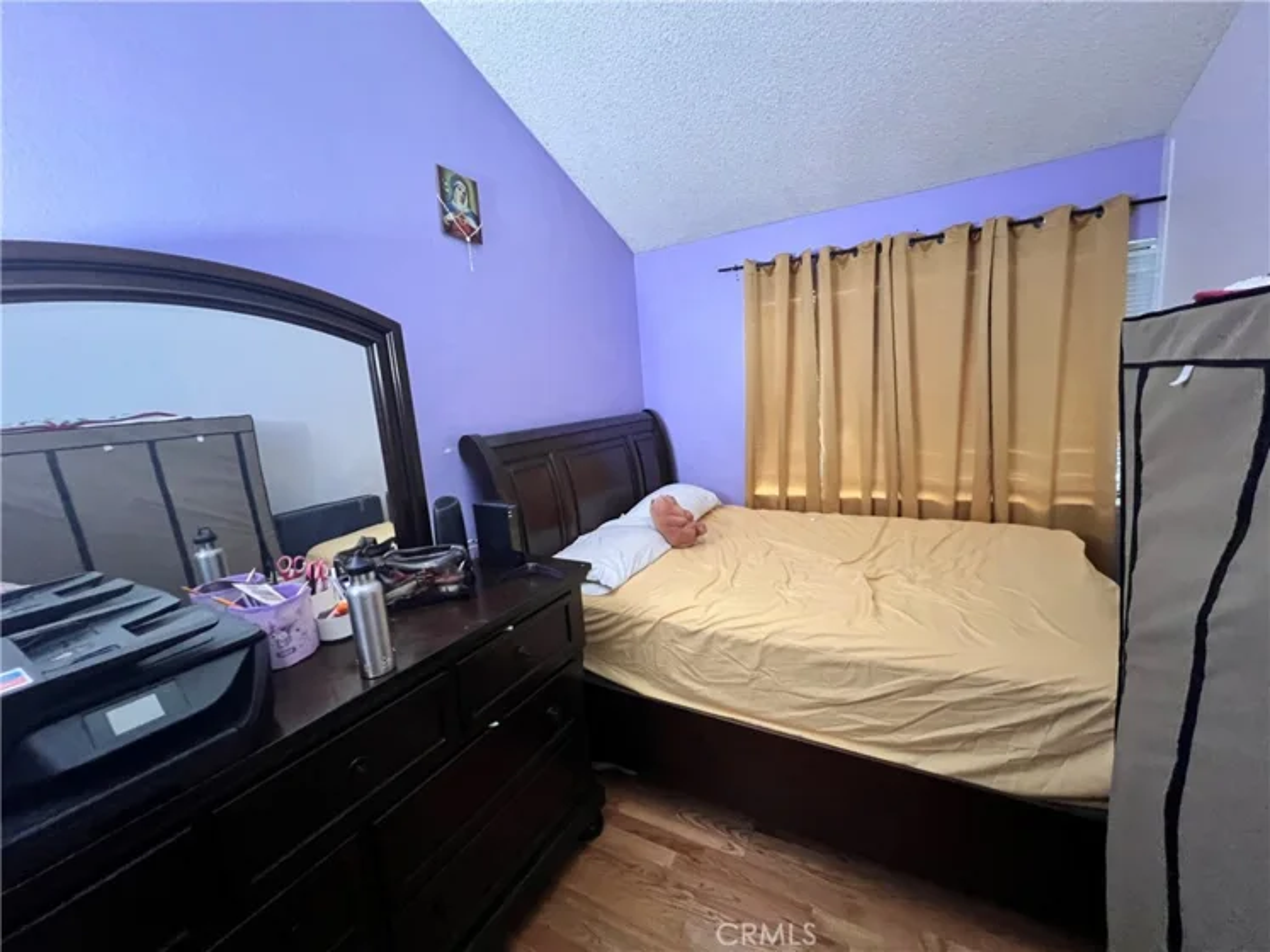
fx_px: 477
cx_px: 635
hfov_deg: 106.2
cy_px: 476
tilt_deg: -9.5
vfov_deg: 89.9
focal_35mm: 13
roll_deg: +4.0
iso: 800
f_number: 1.8
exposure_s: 1/40
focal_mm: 1.57
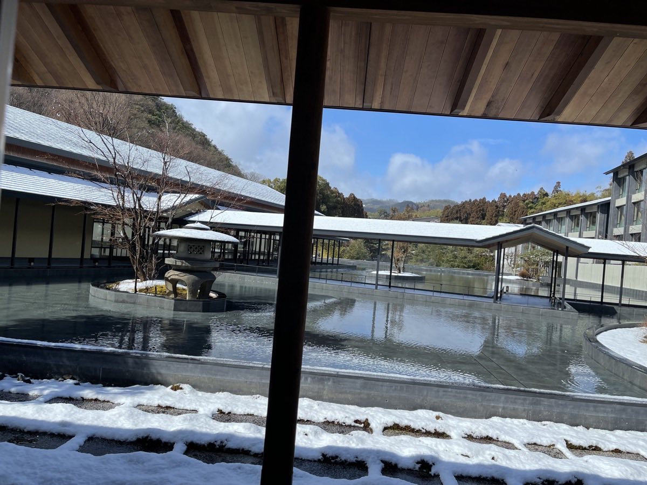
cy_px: 242
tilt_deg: -1.1
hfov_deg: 69.4
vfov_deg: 54.9
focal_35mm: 25
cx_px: 324
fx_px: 467
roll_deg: -4.6
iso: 32
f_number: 1.6
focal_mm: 5.1
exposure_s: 1/3663
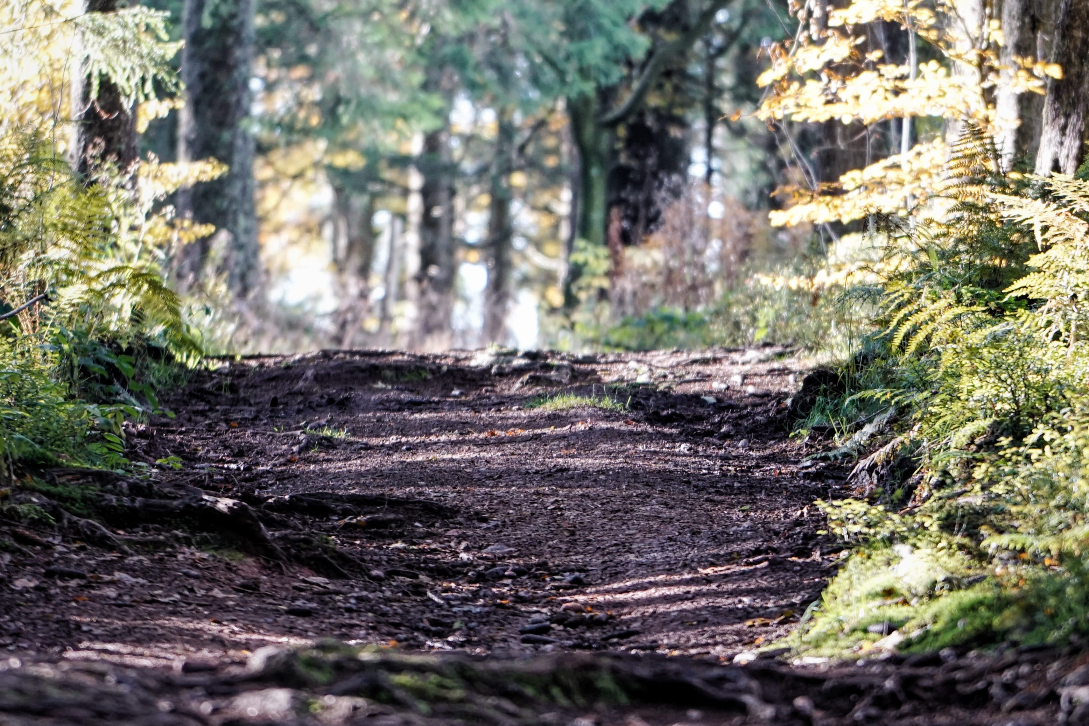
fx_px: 14610
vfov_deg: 2.8
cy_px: 154
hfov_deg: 4.3
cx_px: 680
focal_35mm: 483
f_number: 4
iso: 640
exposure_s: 1/200
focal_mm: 189
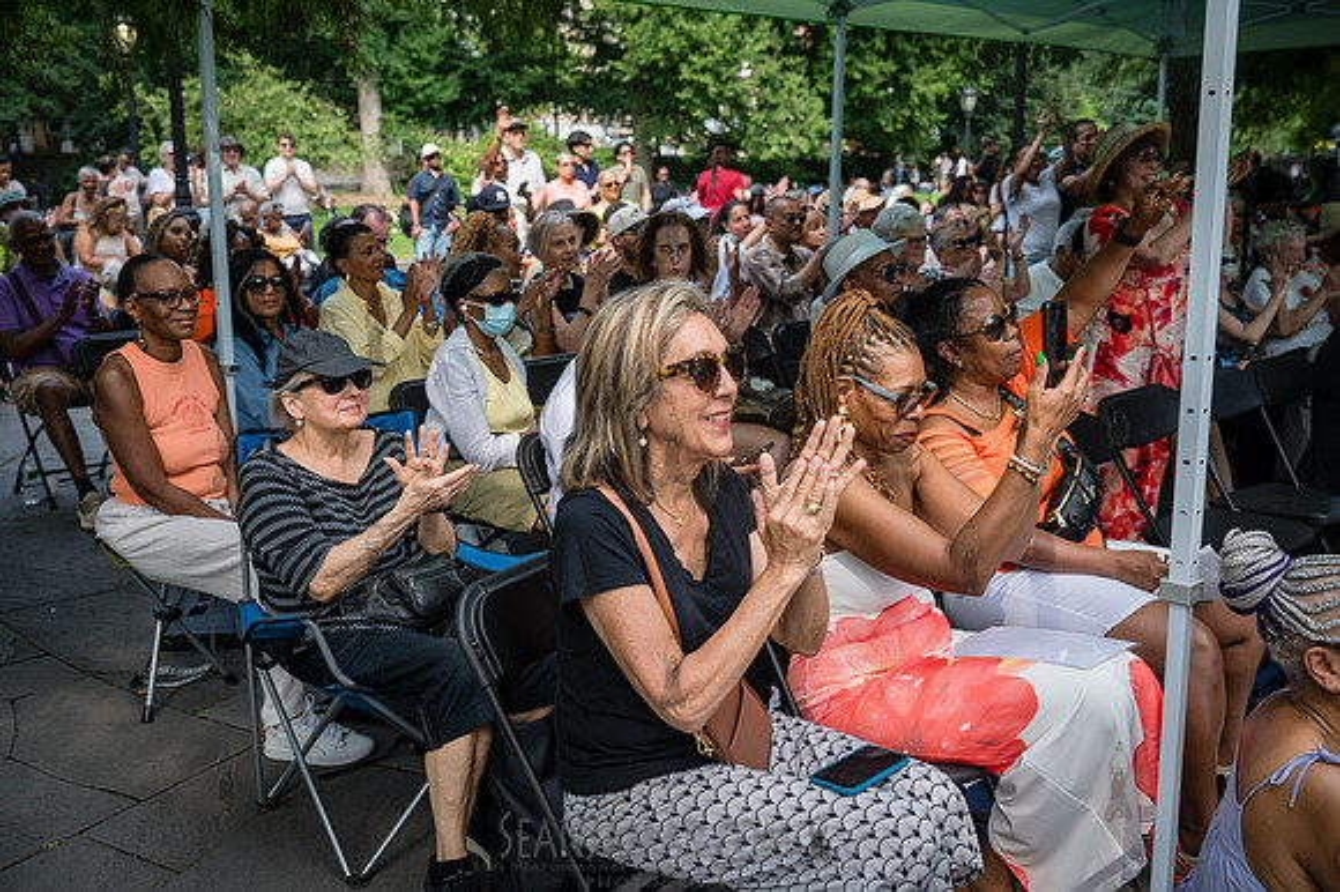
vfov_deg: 37.6
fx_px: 1310
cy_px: 446
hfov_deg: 54.2
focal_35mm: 35
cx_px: 670
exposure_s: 1/1250
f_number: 4
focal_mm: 35
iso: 640
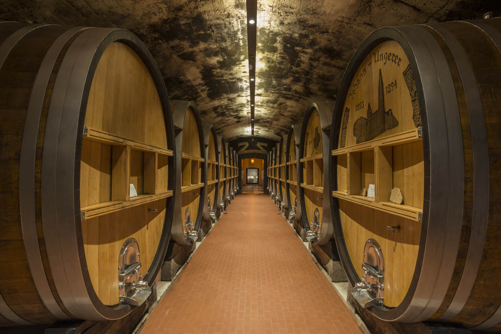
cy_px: 167
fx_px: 237
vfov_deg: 70.5
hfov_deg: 93.3
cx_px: 250
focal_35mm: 17
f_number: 16
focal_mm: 17
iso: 200
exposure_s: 6
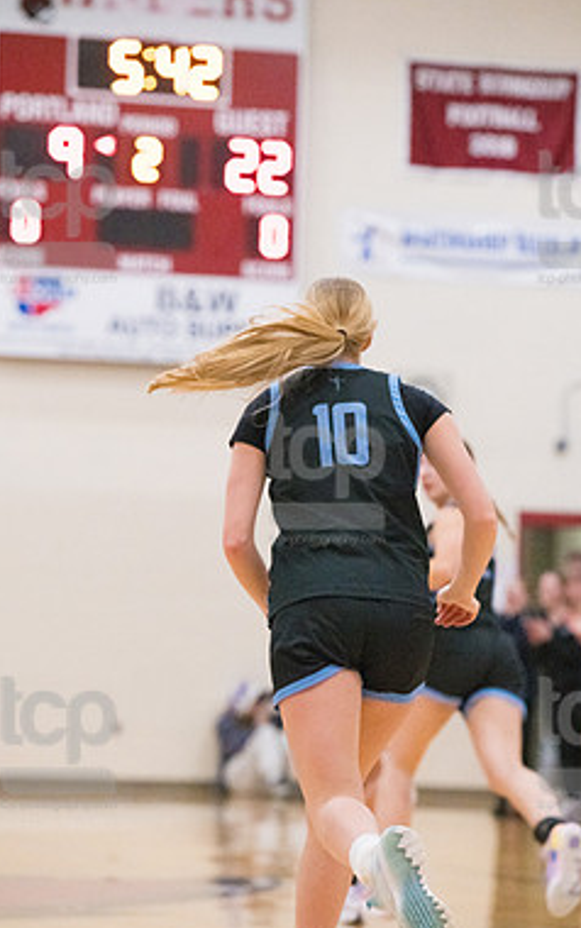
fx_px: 4579
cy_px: 479
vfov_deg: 11.6
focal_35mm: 181
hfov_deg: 7.3
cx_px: 327
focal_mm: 150
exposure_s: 1/1600
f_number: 4
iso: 8000
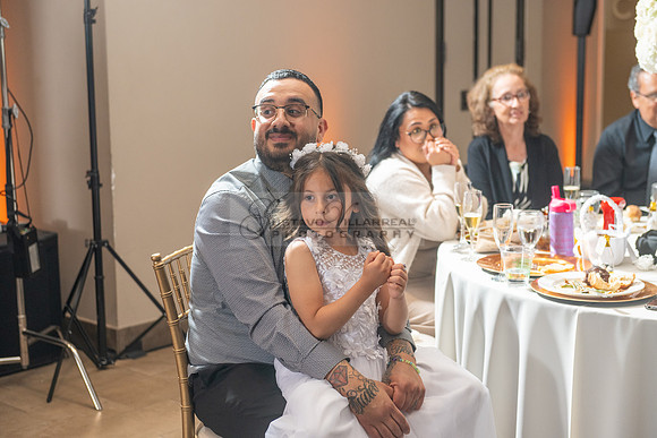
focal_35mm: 62
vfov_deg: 21.9
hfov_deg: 32.4
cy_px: 219
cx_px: 328
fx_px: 1132
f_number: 3.5
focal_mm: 62
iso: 800
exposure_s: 1/160
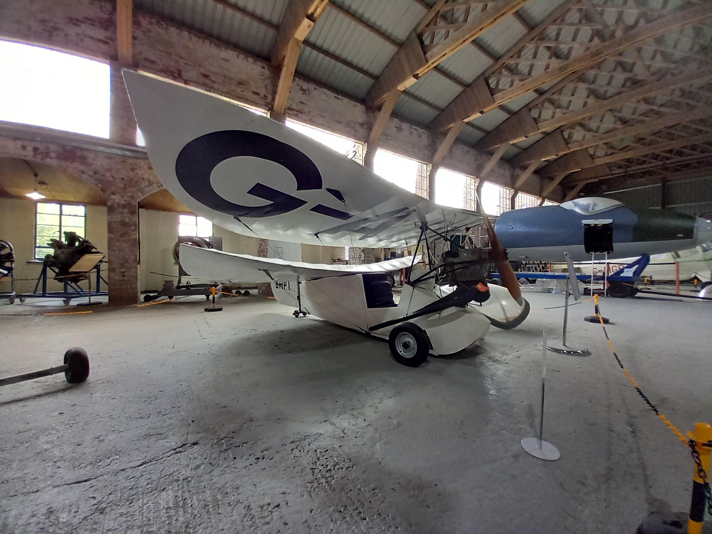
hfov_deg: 106.2
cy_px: 267
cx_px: 356
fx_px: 267
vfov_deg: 89.9
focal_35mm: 13
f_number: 2.2
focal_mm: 1.13
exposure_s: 1/50
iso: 125
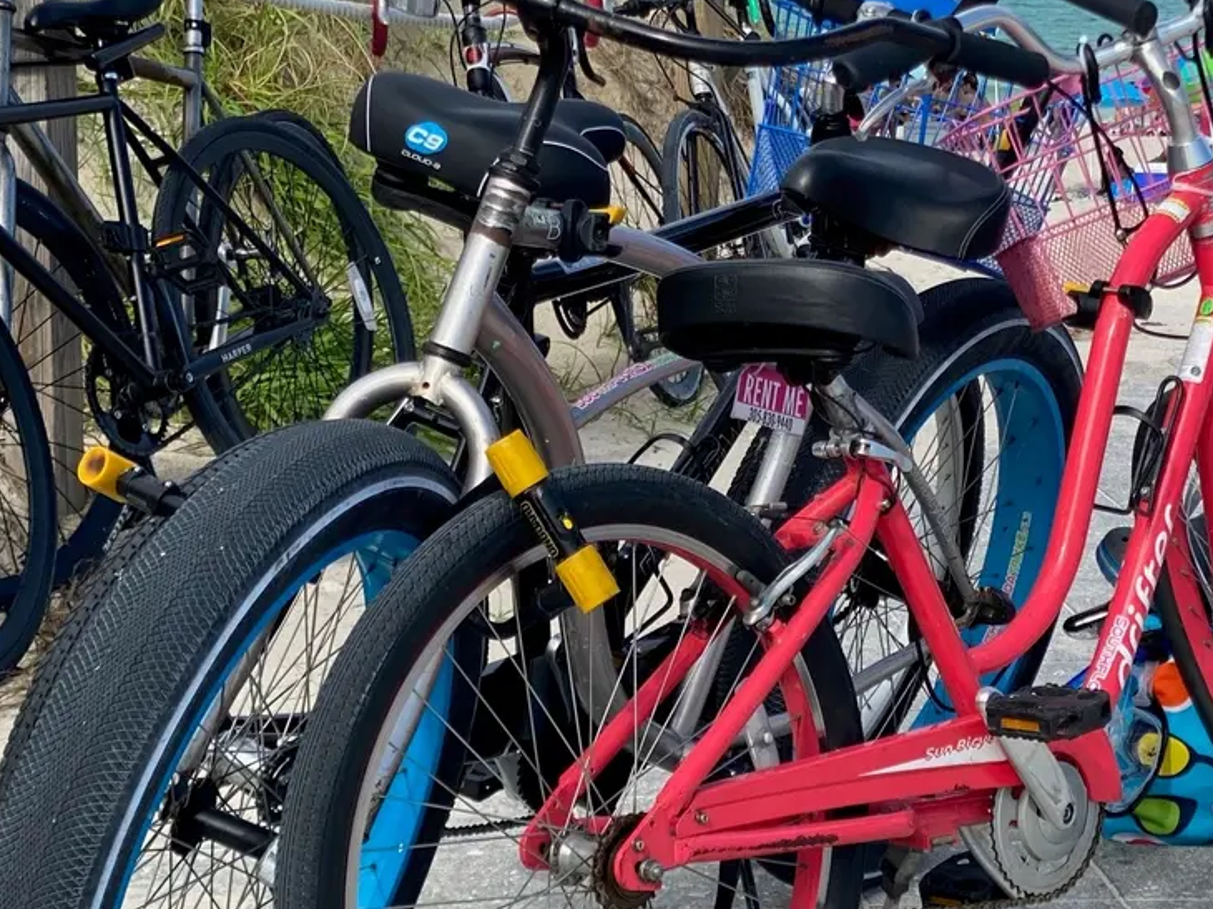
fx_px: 3328
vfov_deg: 15.5
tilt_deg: -10.4
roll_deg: -0.5
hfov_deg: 20.6
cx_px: 754
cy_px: 567
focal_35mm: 95
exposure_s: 1/799
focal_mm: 6
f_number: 2
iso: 20
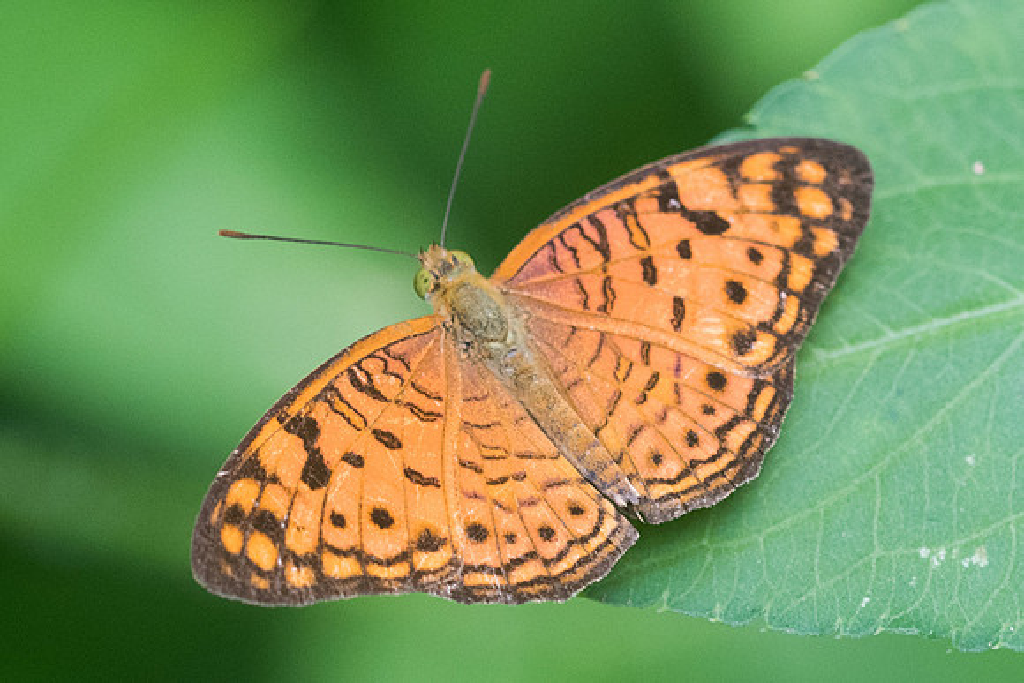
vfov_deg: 2.4
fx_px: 16277
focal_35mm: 572
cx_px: 528
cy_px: 447
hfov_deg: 3.6
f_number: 5
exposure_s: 1/800
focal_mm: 150
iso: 800
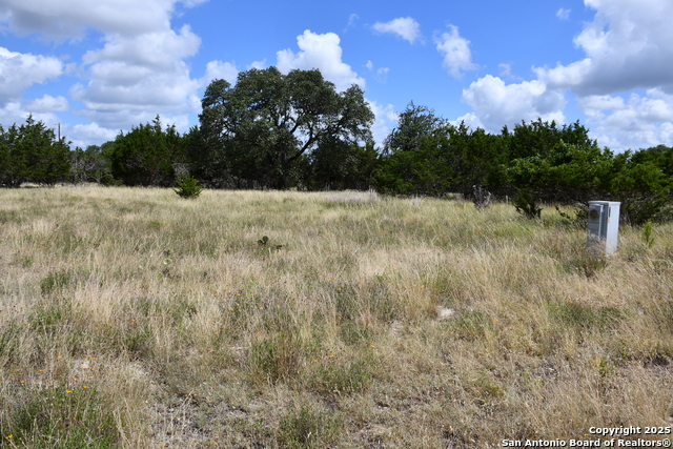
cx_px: 336
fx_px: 505
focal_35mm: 27
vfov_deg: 48.0
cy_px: 224
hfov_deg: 67.4
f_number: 9
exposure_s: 1/320
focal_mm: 18
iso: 100
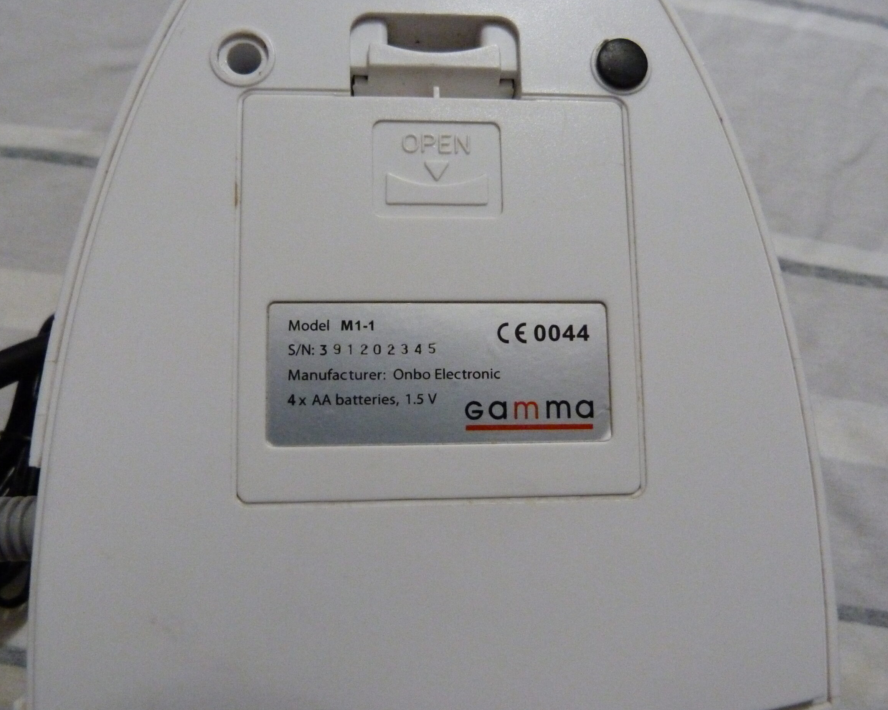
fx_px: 710
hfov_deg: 64.1
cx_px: 433
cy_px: 353
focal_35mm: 27
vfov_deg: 53.2
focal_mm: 4.5
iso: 800
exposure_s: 1/30
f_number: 2.8
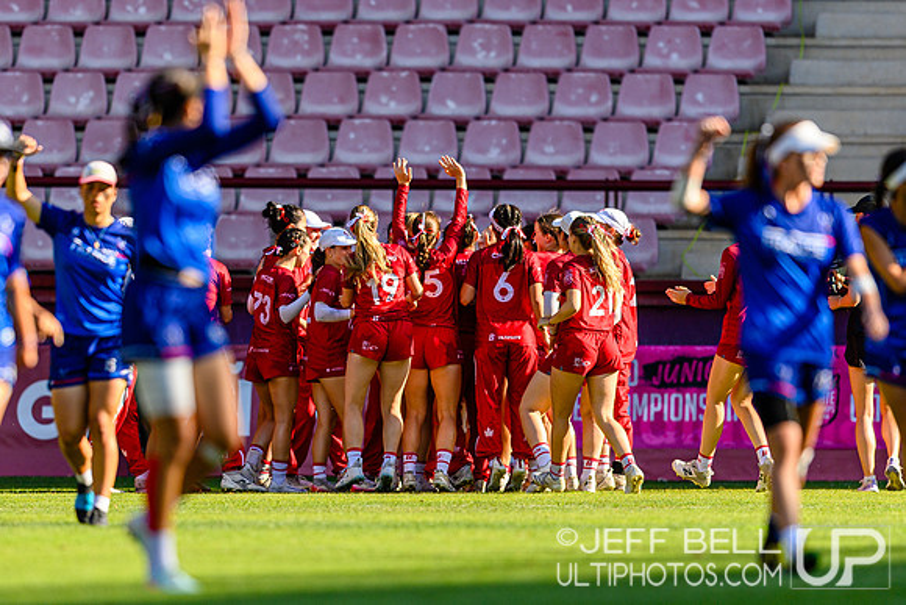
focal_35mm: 684
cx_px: 415
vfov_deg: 2.0
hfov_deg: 3.0
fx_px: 17214
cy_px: 338
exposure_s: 1/1250
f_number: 3.2
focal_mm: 400
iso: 200
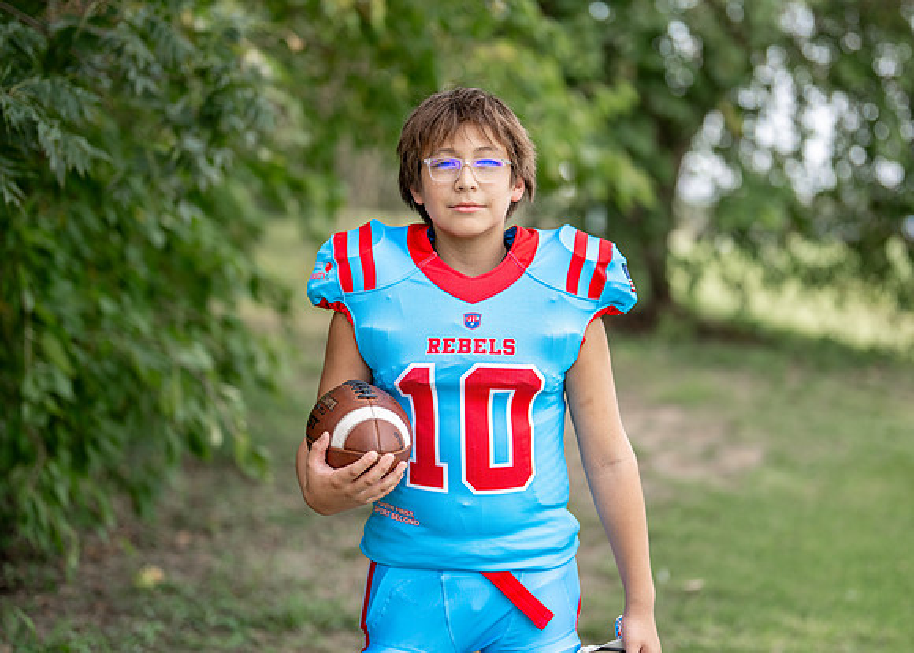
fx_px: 1648
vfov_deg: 22.4
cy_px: 297
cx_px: 474
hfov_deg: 31.0
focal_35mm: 64
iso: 100
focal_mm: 50
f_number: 1.2
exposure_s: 1/2000
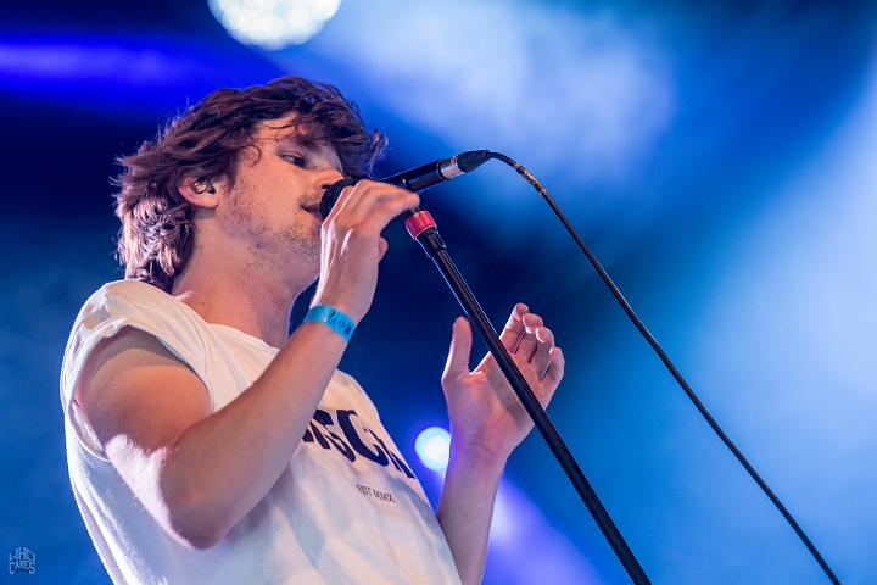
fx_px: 5115
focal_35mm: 210
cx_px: 438
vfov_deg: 6.5
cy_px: 292
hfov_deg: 9.8
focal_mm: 140
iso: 1000
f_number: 2.8
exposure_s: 1/125
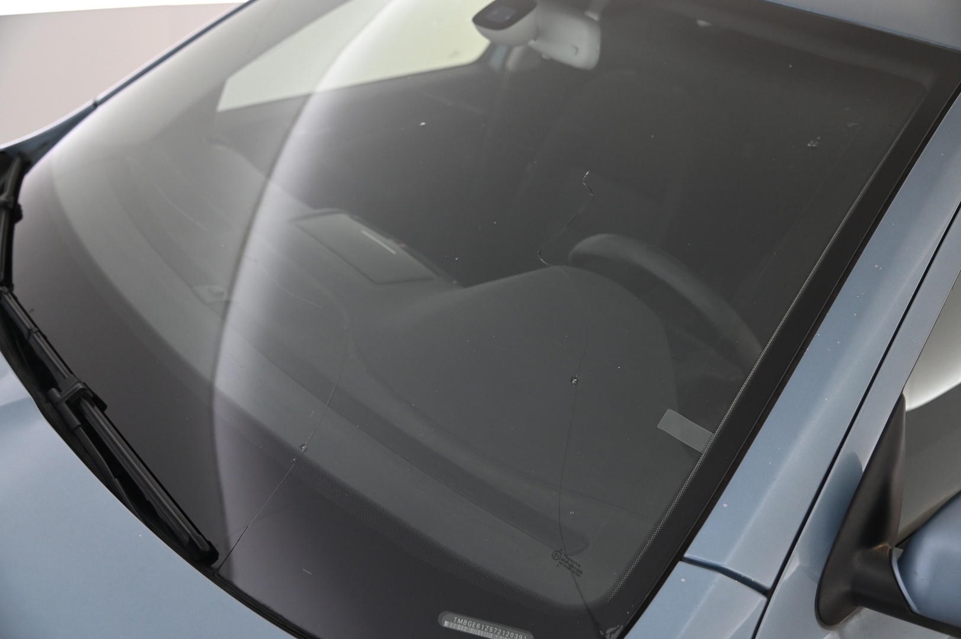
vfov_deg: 38.8
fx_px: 907
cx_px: 480
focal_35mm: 34
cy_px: 320
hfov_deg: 55.8
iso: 2000
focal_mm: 34
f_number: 4
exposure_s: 1/50
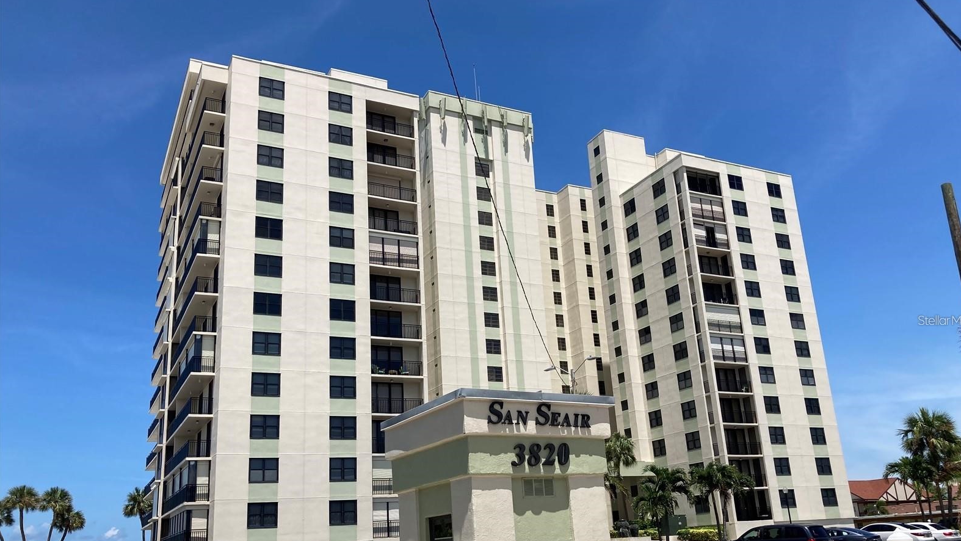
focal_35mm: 31
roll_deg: +2.2
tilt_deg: +17.8
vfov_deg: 37.7
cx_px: 487
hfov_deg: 62.6
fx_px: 790
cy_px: 320
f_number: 1.8
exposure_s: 1/2857
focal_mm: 3.99
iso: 20
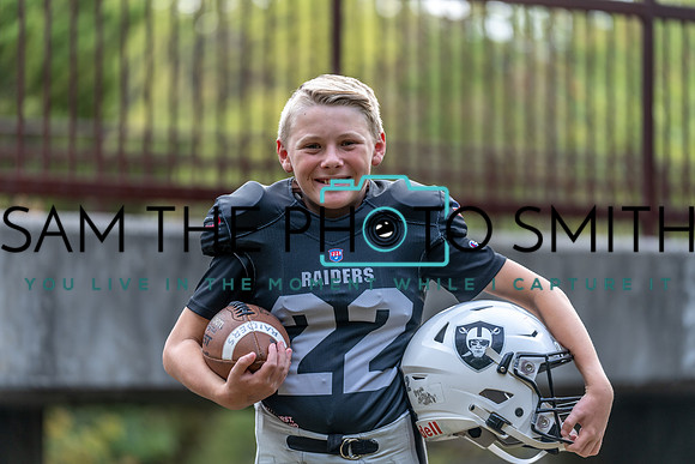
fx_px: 3070
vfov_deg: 8.6
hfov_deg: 12.9
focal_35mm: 159
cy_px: 232
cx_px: 348
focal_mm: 159
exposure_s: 1/320
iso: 250
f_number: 2.8
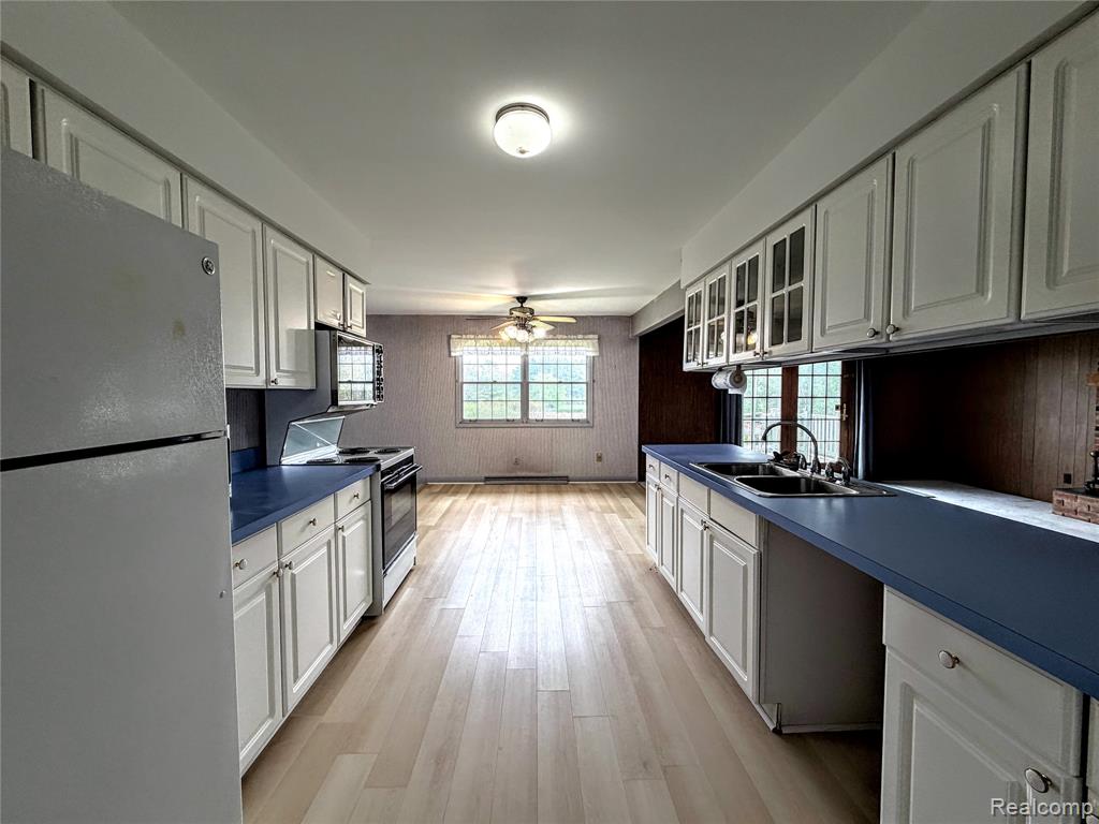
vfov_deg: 85.7
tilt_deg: -3.7
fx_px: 444
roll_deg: +0.6
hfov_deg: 102.1
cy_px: 412
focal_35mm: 14
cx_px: 550
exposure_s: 1/120
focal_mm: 2.22
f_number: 2.2
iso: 64
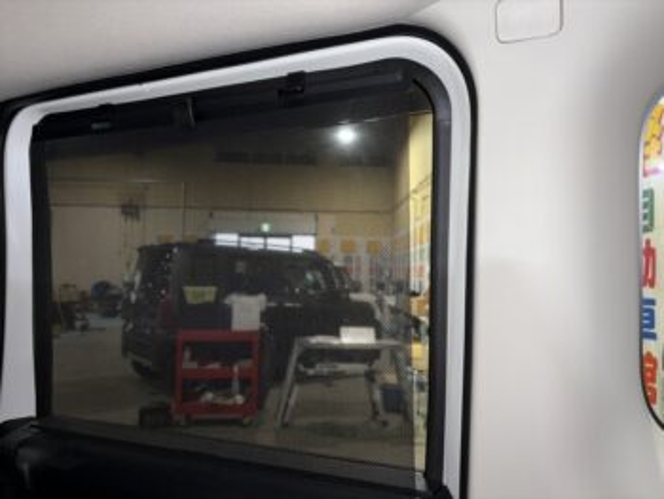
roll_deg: -0.5
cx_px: 332
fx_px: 499
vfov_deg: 53.1
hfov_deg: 67.3
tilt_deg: +3.3
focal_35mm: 26
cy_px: 250
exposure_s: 1/11
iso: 32
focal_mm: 5.96
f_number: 1.6
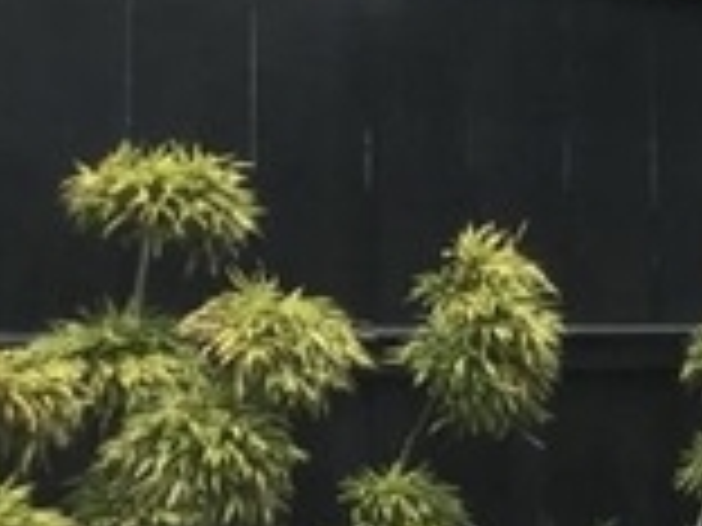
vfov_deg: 10.1
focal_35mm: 144
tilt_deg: +8.9
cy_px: -108
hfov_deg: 11.6
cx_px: 1598
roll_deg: +4.6
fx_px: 2920
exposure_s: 1/2457
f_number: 1.8
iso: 20
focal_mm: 3.99
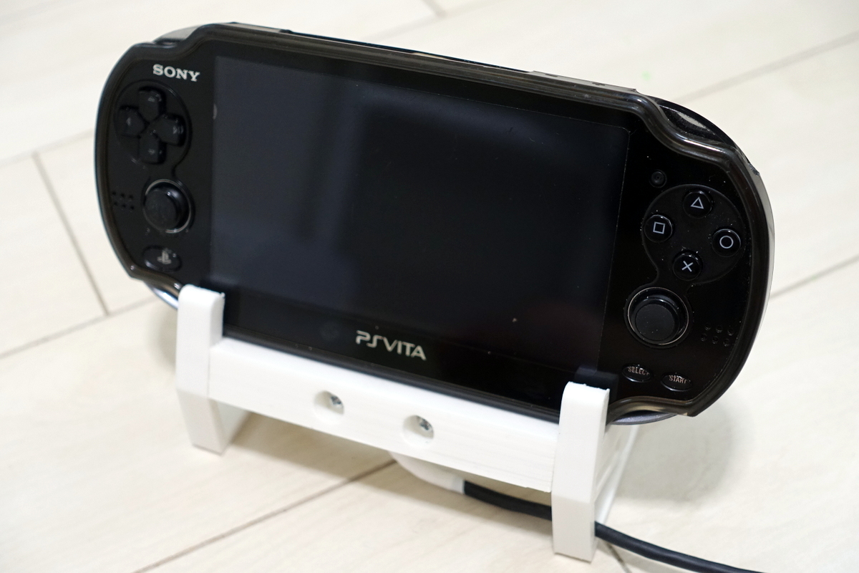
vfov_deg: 23.8
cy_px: 286
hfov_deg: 35.1
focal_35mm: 57
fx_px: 1360
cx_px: 430
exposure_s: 1/30
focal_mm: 20.81
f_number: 2.8
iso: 800
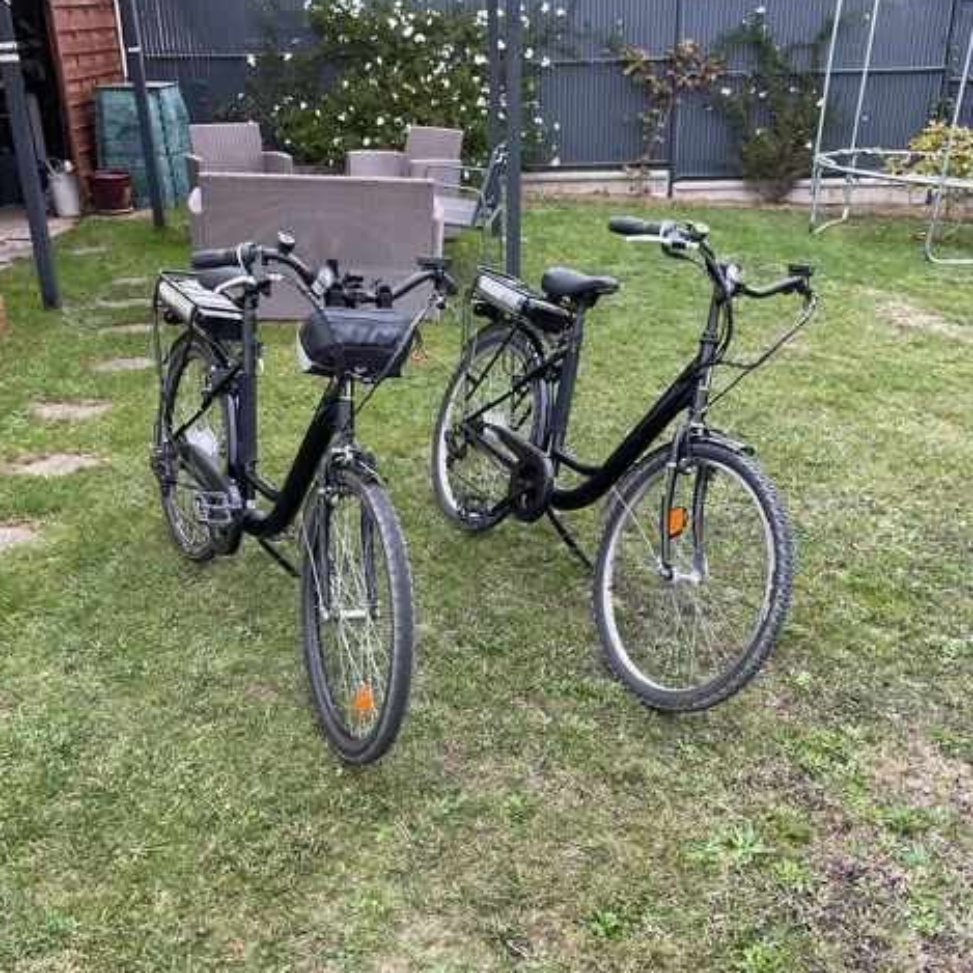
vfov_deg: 47.0
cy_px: 575
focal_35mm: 35
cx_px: 477
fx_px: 1113
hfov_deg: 47.2
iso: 64
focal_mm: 3
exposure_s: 1/120
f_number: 1.8
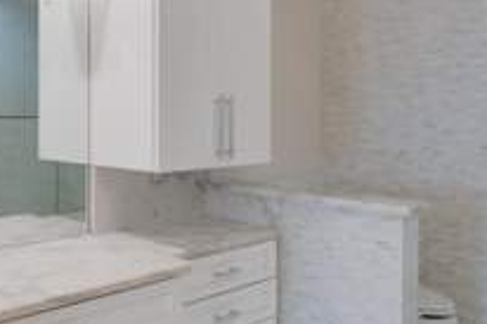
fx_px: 473
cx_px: 78
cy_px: 109
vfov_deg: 37.4
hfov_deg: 50.2
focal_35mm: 35
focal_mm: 10
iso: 320
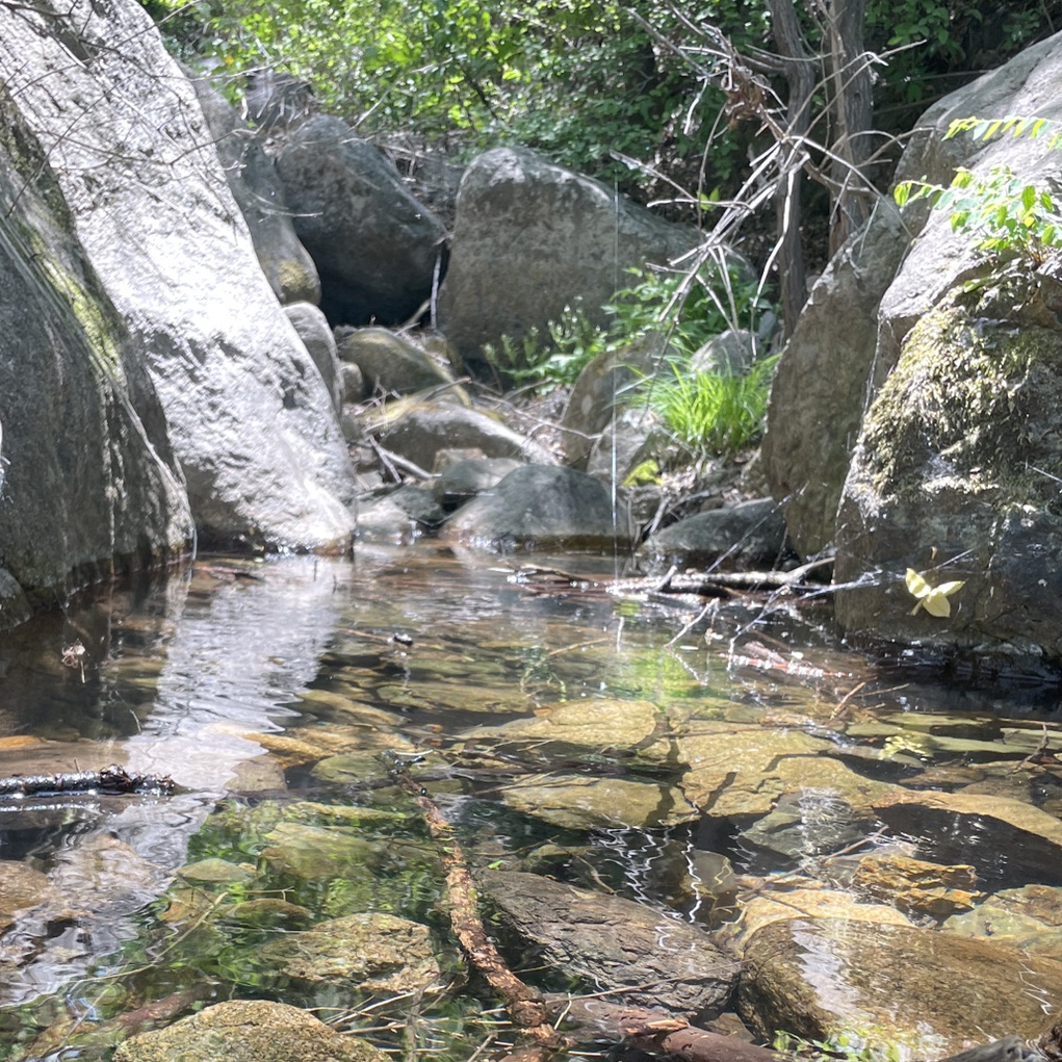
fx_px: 1562
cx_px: 473
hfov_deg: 37.5
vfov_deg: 36.3
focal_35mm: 45
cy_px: 845
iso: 32
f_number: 1.6
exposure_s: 1/130
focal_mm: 4.2
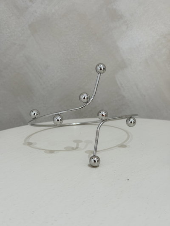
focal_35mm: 48
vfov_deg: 39.6
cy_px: 113
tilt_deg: -13.0
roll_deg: +0.2
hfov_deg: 30.3
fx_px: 314
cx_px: 85
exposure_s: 1/50
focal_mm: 6.76
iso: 50
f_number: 1.78
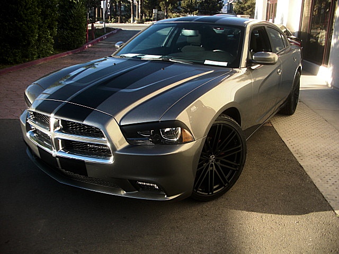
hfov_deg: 51.4
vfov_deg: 39.7
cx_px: 170
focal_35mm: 36
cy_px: 127
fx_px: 353
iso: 50
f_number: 2.8
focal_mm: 6.3
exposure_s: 1/200
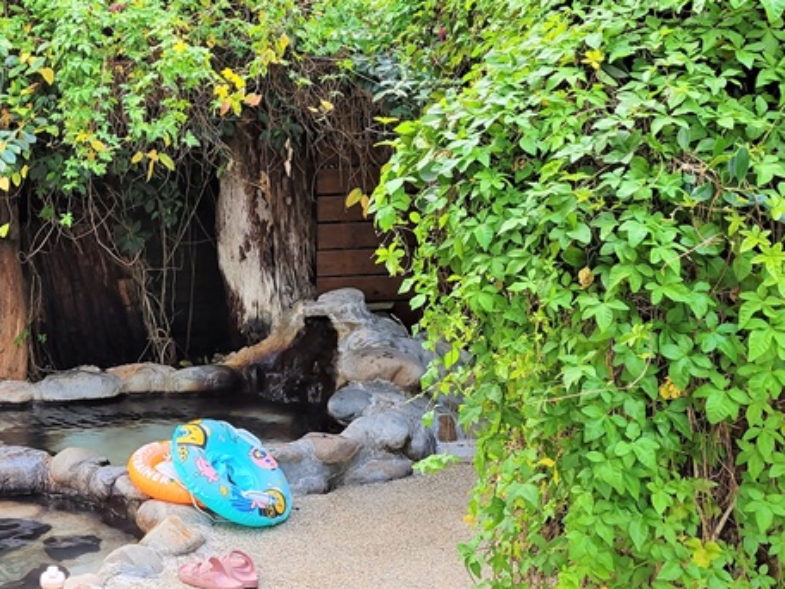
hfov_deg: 32.3
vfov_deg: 25.6
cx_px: 95
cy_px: 220
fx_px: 1293
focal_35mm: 57
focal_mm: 5.4
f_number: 1.8
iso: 64
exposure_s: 1/119
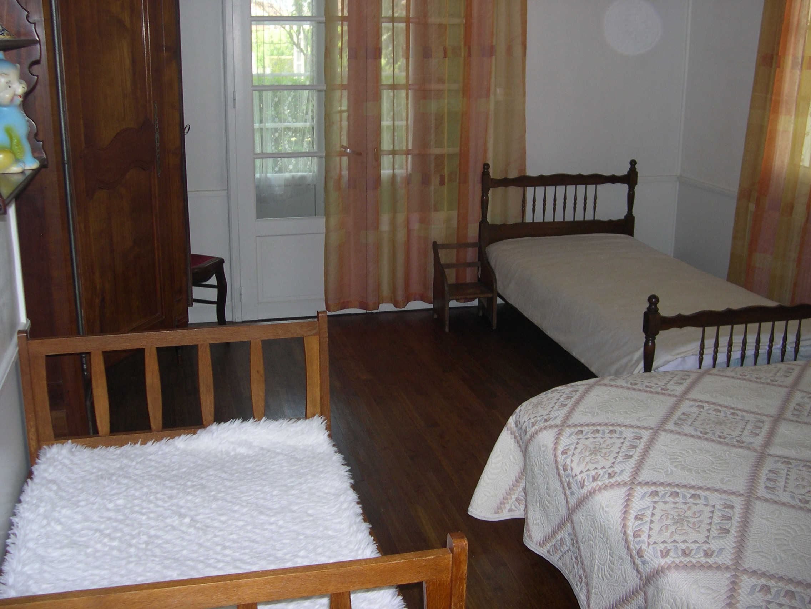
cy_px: 304
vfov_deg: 37.7
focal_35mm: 38
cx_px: 406
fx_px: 890
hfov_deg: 49.0
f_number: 2.8
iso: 100
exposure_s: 1/60
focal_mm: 8
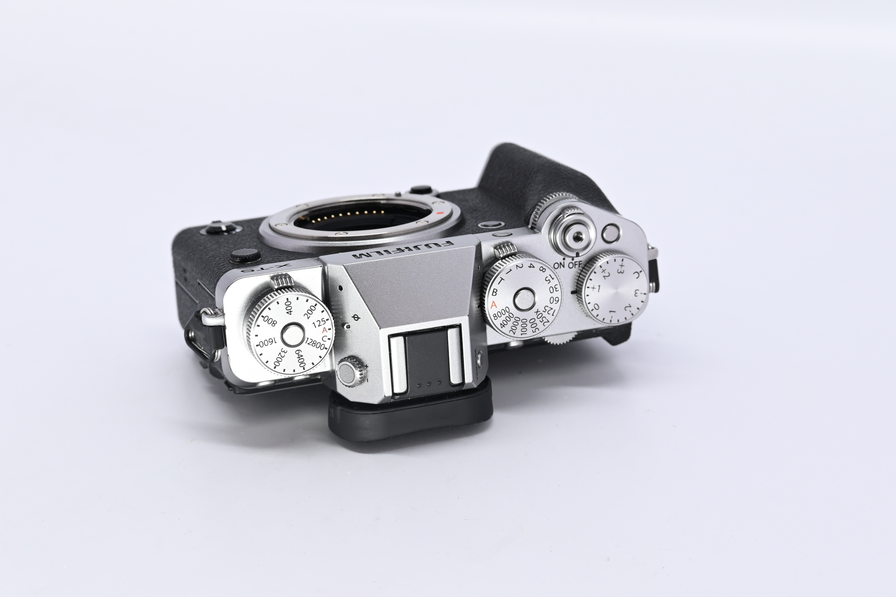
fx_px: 2091
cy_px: 298
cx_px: 448
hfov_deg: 24.2
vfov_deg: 16.3
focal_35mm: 84
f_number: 9
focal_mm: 56
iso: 500
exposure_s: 1/200
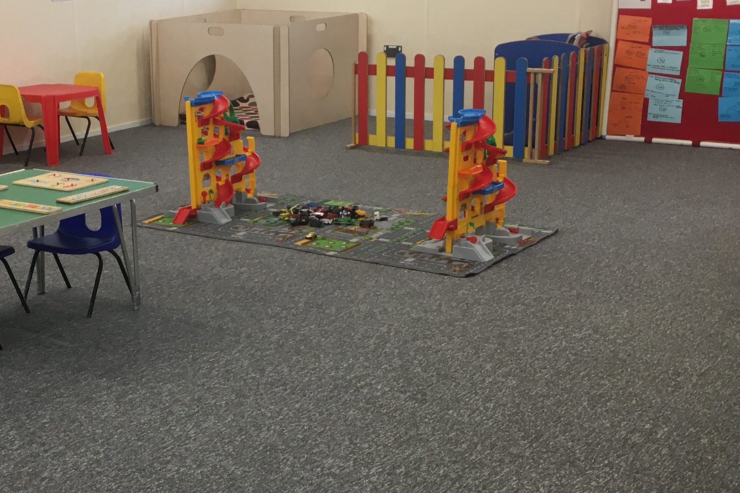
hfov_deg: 31.1
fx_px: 1316
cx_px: 239
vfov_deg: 21.2
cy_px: 289
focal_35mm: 64
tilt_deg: -16.8
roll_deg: +0.1
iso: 32
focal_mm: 4.15
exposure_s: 1/33
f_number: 2.2
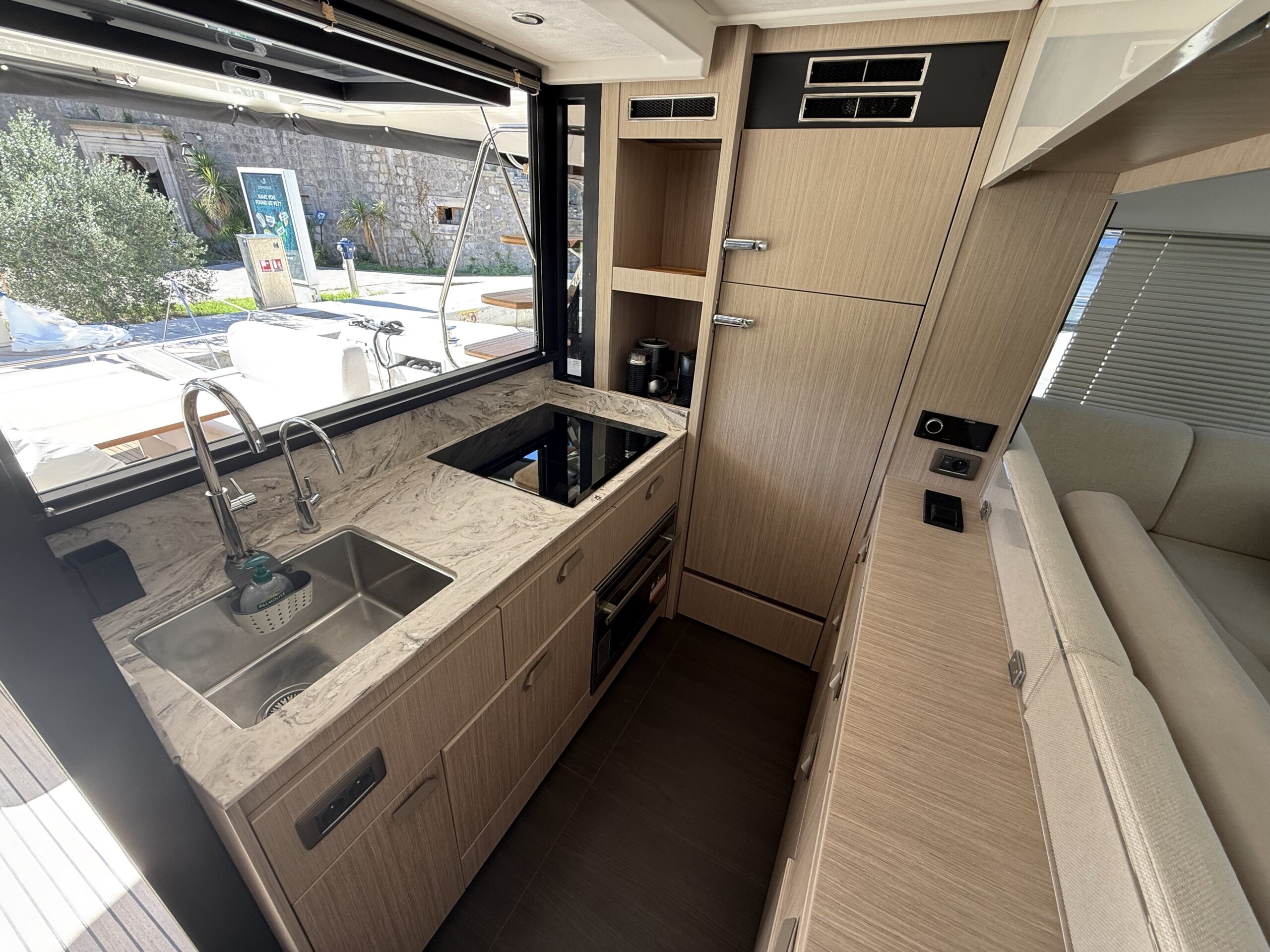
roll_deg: -4.0
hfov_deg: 102.1
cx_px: 635
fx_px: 514
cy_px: 476
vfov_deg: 85.7
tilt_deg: -27.4
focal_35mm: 14
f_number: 2.2
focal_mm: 2.22
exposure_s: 1/99
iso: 80
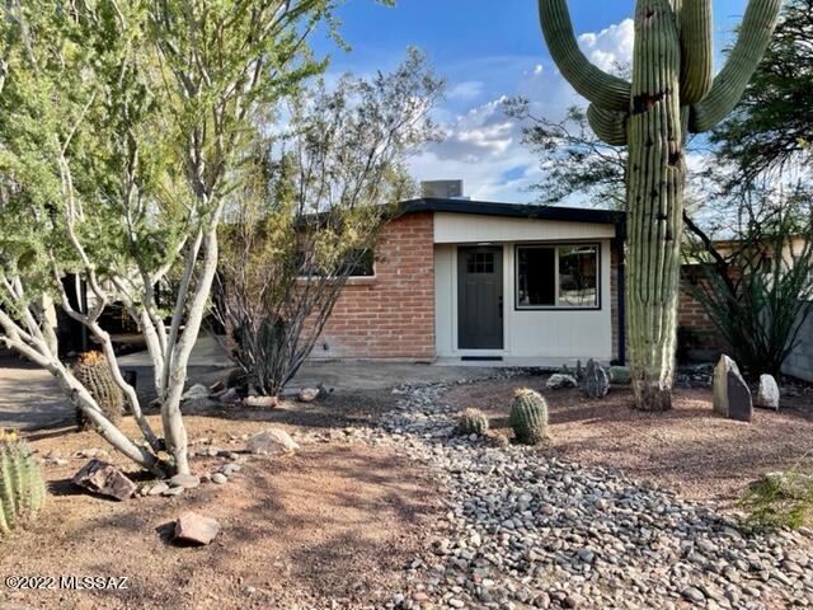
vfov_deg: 53.1
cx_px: 406
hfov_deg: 67.3
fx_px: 611
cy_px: 305
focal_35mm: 26
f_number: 1.6
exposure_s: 1/1401
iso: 32
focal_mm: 4.2
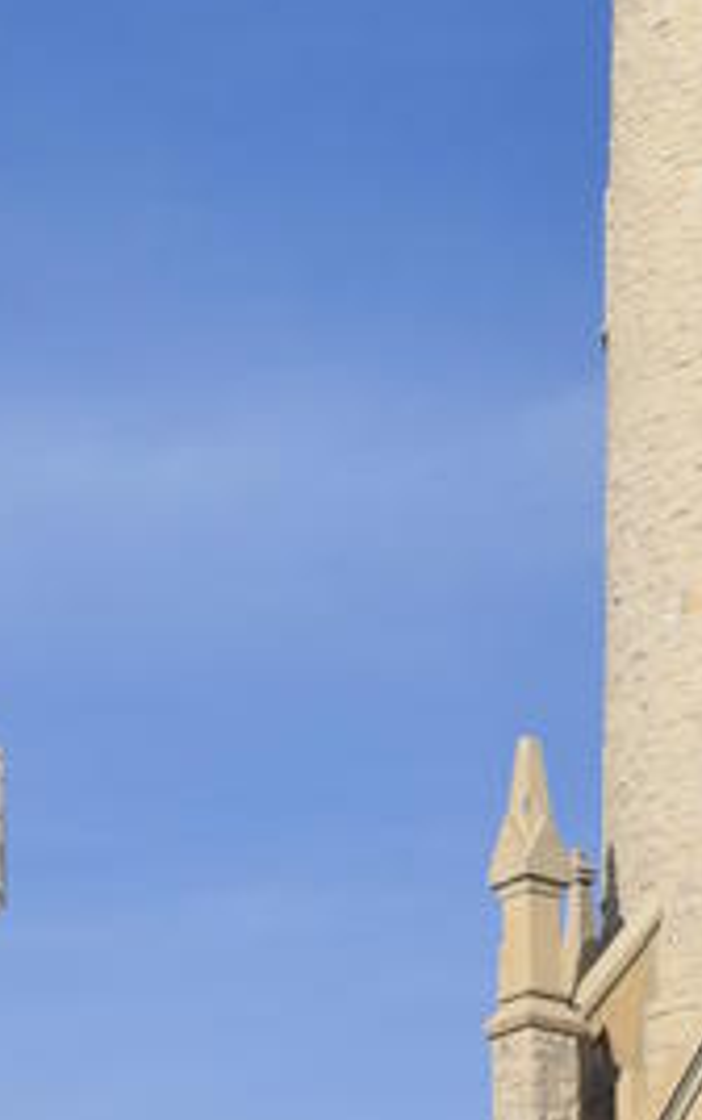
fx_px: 5222
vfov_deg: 12.2
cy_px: 637
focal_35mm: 171
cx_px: 518
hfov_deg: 7.7
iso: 200
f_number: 11
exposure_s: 1/500
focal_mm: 29
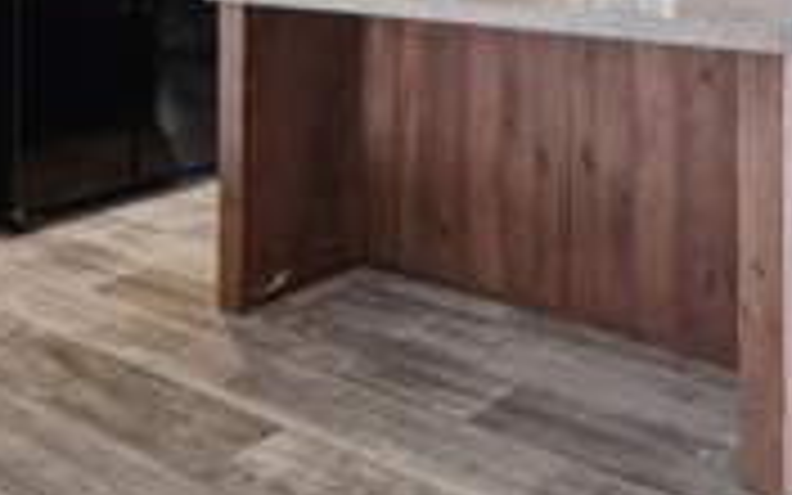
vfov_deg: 31.8
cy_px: 90
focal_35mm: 39
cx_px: 765
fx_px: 842
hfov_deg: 44.1
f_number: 9
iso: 400
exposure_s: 1/40
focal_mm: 14
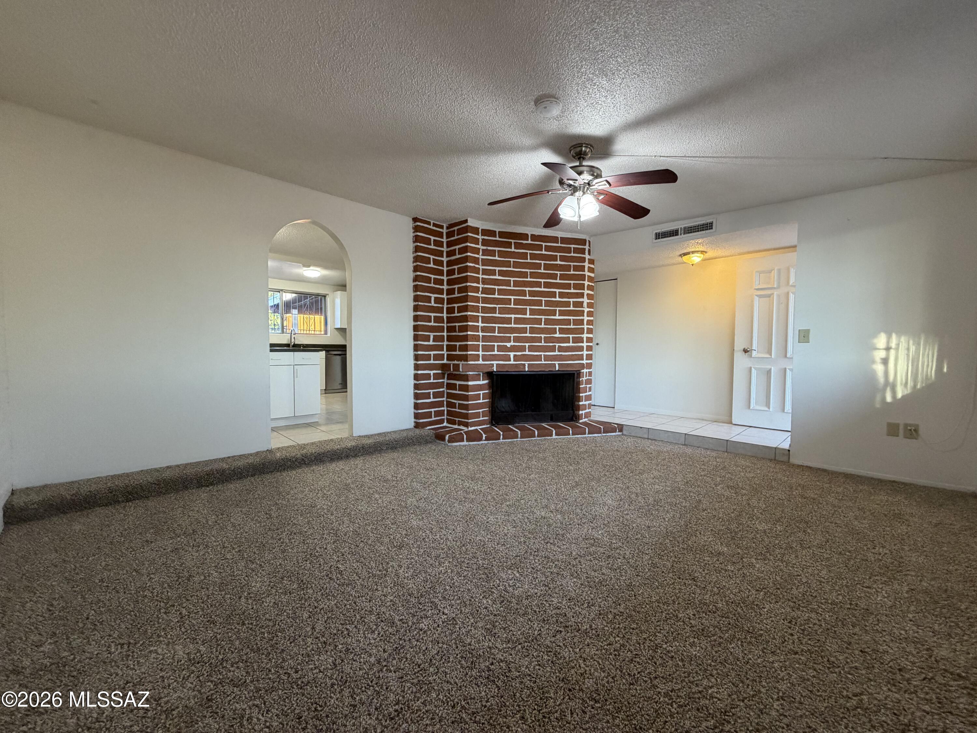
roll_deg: +0.1
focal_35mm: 14
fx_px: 395
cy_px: 366
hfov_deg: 102.1
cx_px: 488
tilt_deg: -2.5
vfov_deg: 85.7
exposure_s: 1/60
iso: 250
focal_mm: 2.22
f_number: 2.2
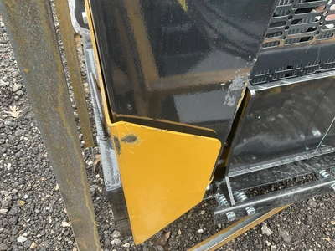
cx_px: 168
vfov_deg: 48.2
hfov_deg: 61.7
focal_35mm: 29
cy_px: 126
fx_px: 281
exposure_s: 1/122
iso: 64
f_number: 1.8
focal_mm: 3
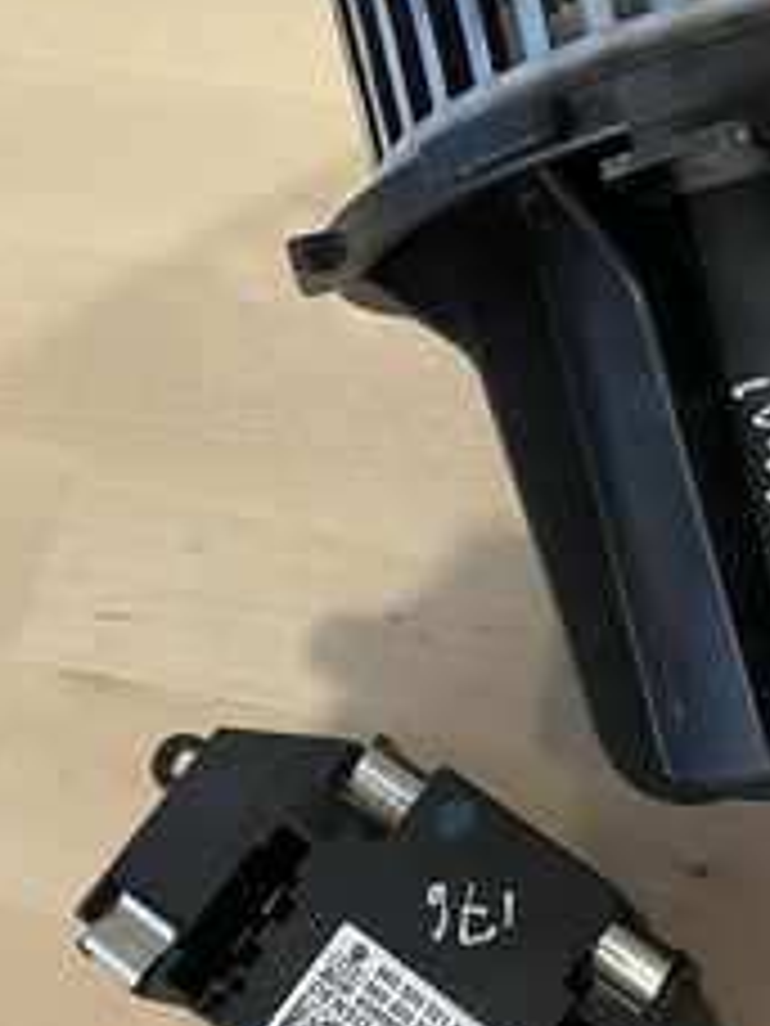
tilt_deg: -67.1
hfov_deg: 24.7
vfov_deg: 33.8
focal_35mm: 57
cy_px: 490
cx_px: 723
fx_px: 1691
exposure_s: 1/50
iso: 320
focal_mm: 4.25
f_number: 1.8
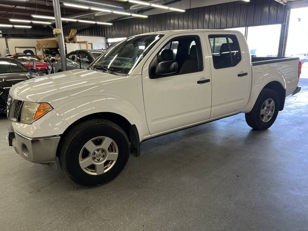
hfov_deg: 67.3
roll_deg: +1.3
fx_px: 231
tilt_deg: -16.5
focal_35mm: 26
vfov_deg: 53.1
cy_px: 116
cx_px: 154
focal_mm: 5.7
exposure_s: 1/120
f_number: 1.5
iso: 100
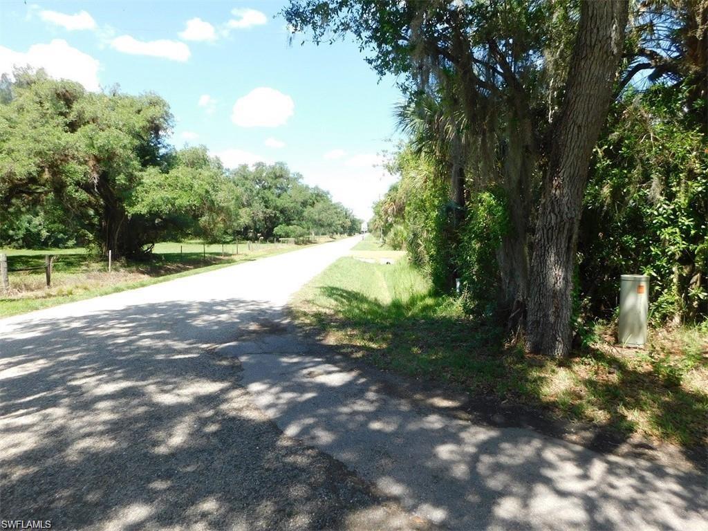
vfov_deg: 58.9
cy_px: 266
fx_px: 470
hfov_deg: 73.9
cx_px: 354
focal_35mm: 23
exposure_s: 1/500
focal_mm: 4
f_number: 3
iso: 125
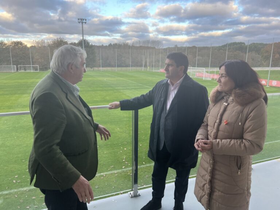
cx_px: 140
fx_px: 210
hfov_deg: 67.3
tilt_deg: -12.7
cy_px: 105
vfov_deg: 53.1
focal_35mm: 26
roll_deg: -1.2
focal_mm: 5.7
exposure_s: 1/169
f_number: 1.5
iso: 64
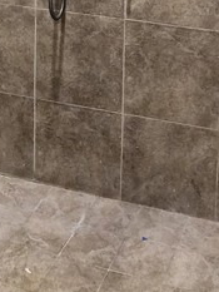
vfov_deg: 22.7
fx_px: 649
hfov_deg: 19.2
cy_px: -84
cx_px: 101
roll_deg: -1.2
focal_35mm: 77
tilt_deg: -7.2
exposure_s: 1/15
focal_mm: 3.99
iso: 80
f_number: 1.8
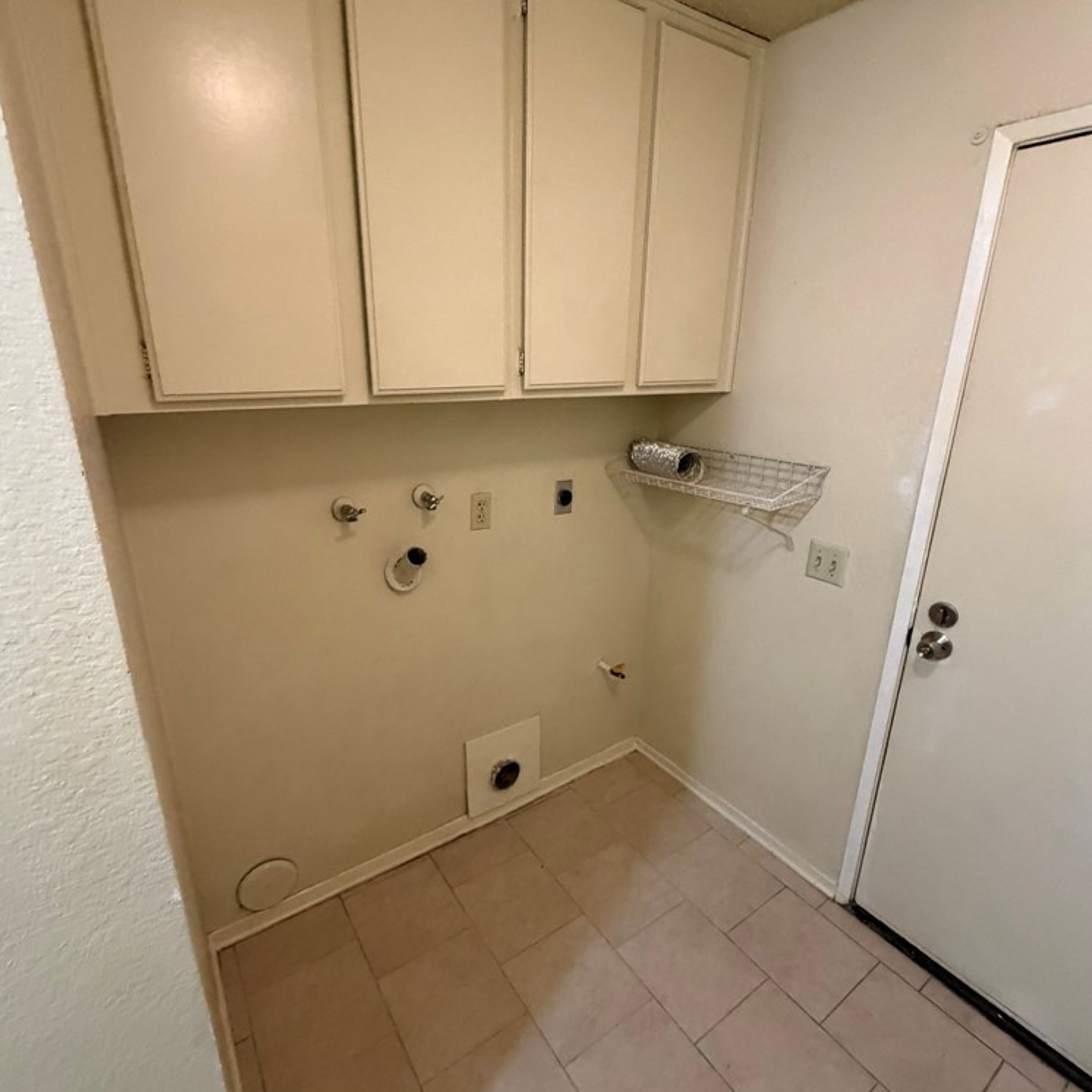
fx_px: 607
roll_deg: -1.6
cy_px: 547
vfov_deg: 84.0
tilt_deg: -18.4
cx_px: 539
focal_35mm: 17
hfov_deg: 84.0
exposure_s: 1/60
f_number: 2.2
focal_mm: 2.22
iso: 500
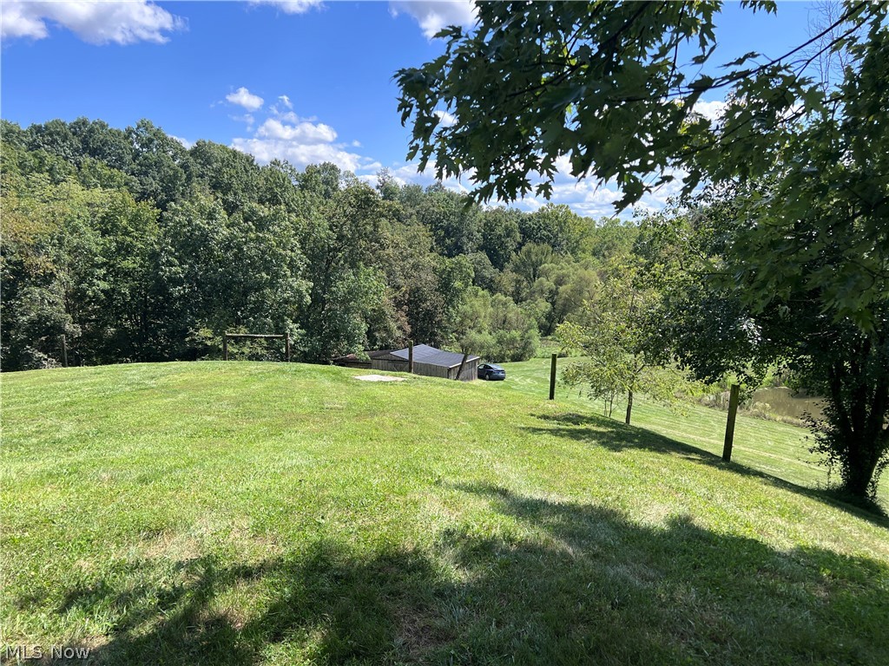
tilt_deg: -8.4
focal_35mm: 26
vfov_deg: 53.1
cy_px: 333
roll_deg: +1.6
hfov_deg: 67.3
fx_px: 668
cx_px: 444
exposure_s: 1/1972
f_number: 1.5
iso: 50
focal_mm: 5.7
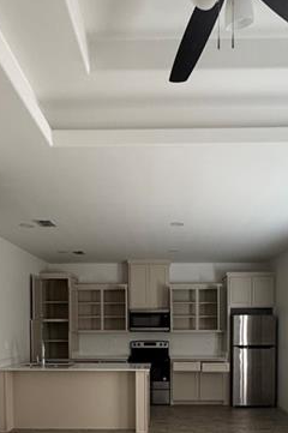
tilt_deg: -2.9
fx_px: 373
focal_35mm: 31
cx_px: 155
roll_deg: +0.3
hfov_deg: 42.2
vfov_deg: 56.4
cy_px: 339
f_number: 2.2
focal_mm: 2.22
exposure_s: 1/99
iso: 200
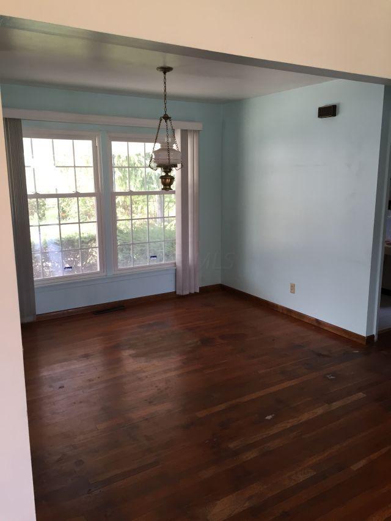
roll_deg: +0.1
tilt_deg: -10.7
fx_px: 437
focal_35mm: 29
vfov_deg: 61.7
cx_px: 196
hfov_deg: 48.2
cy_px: 260
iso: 32
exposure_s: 1/30
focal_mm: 4.15
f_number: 2.2
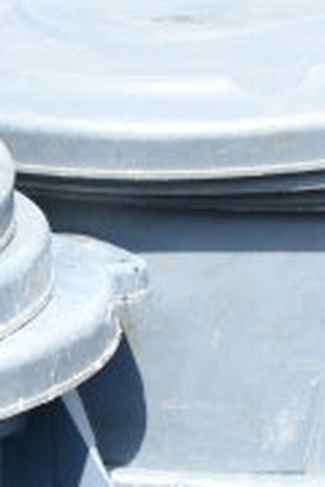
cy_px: 900
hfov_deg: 6.0
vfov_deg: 8.6
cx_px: -111
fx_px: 3101
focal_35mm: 229
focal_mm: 30
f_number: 7.1
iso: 200
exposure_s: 1/200
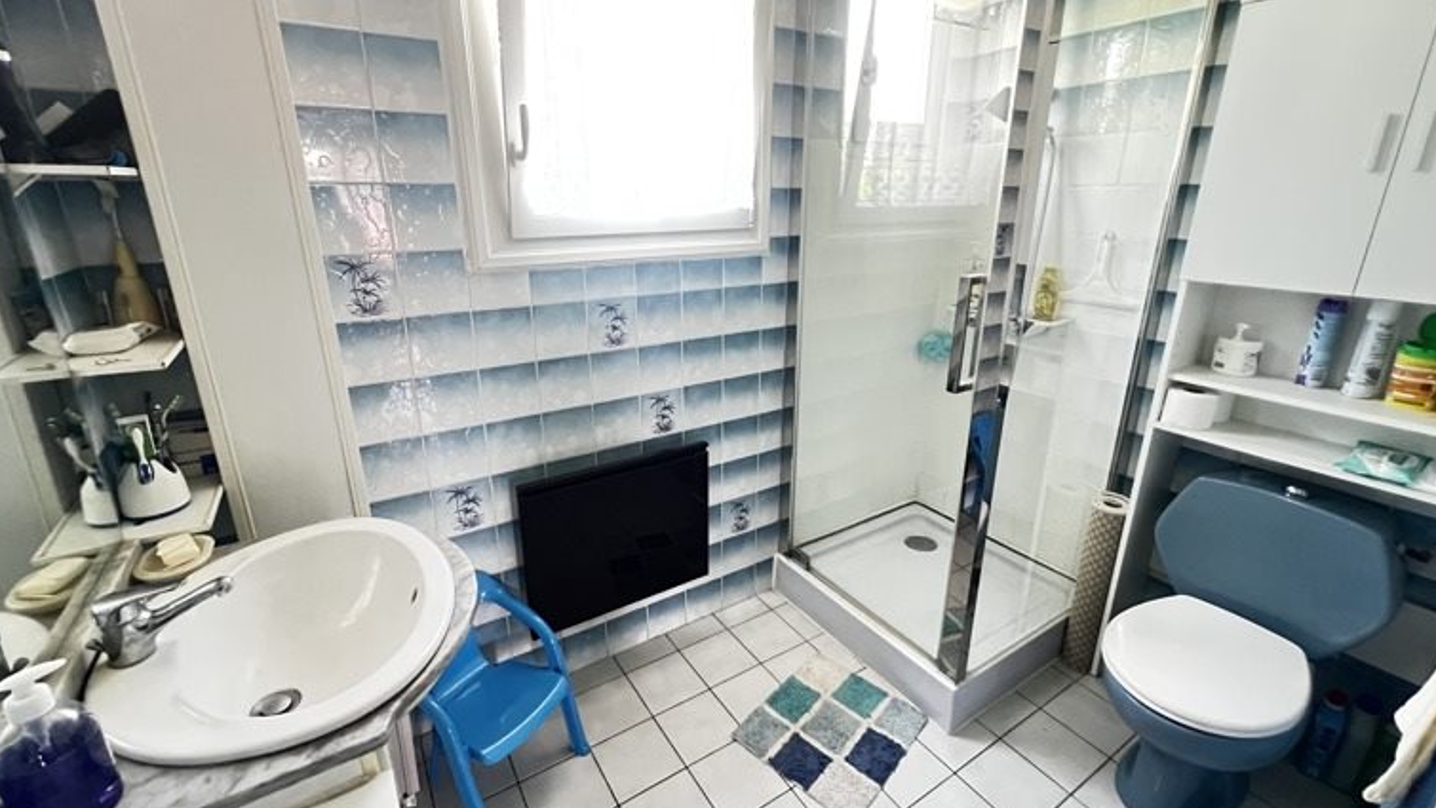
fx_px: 571
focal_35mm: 15
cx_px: 711
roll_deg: +0.1
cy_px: 388
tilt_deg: -17.4
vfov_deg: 70.5
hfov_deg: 103.0
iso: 1000
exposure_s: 1/60
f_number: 1.8
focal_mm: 1.57
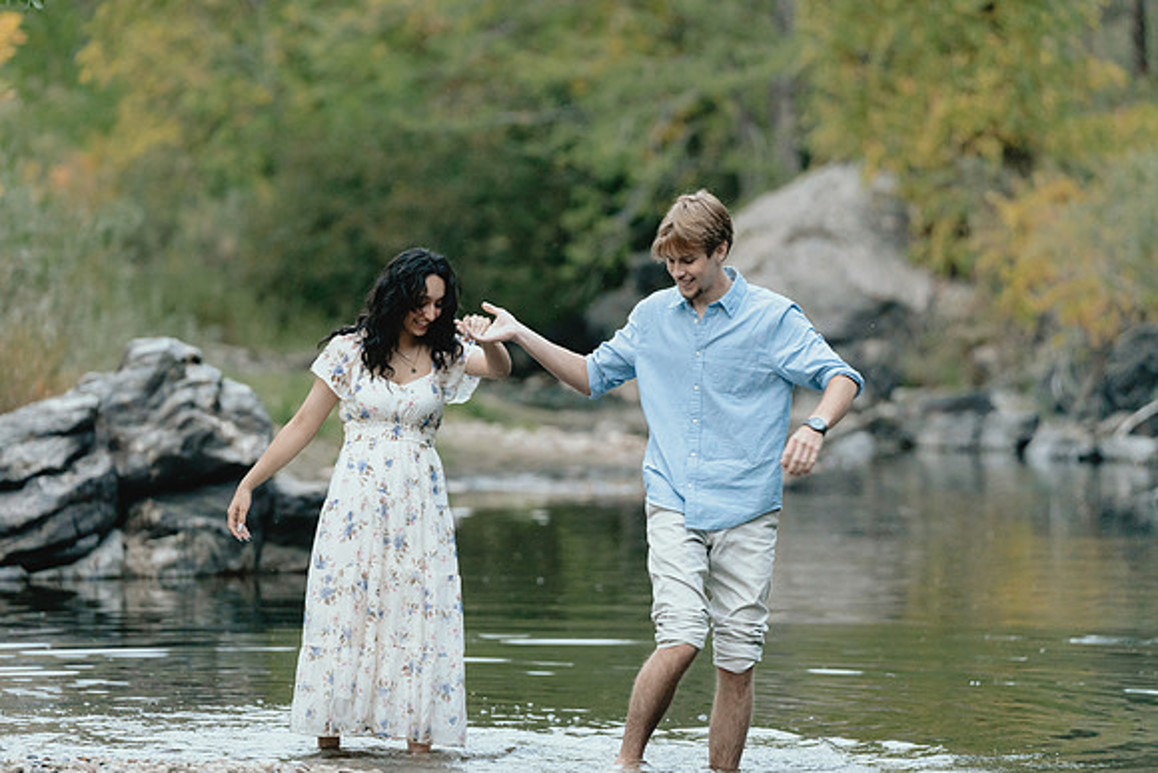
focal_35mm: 200
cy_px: 386
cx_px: 579
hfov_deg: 10.3
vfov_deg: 6.9
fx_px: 6435
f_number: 3.5
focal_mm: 200
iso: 1600
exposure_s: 1/200
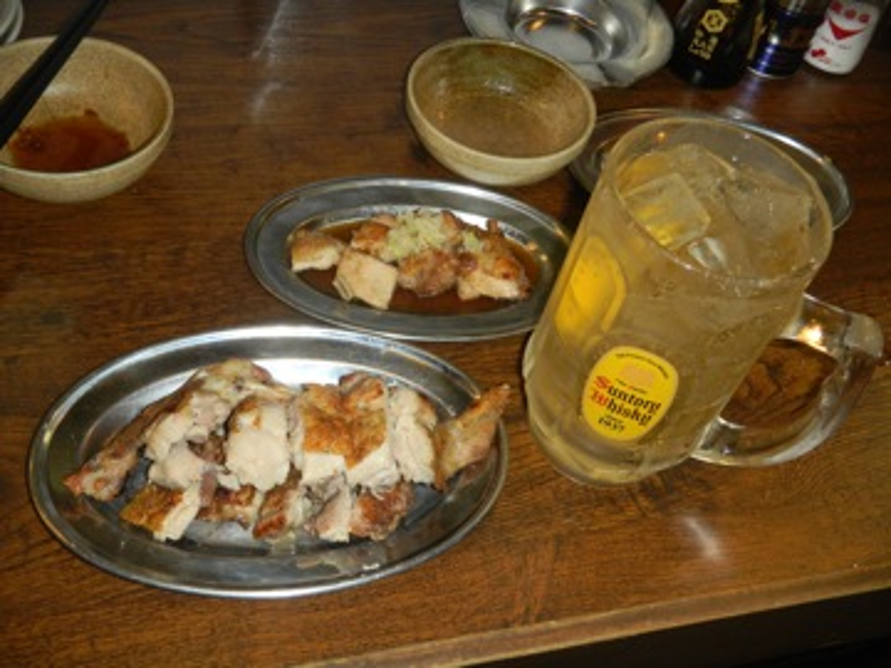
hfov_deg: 49.0
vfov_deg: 37.7
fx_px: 978
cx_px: 446
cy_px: 334
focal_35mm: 38
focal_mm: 6.9
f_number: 4
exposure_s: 1/30
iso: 200
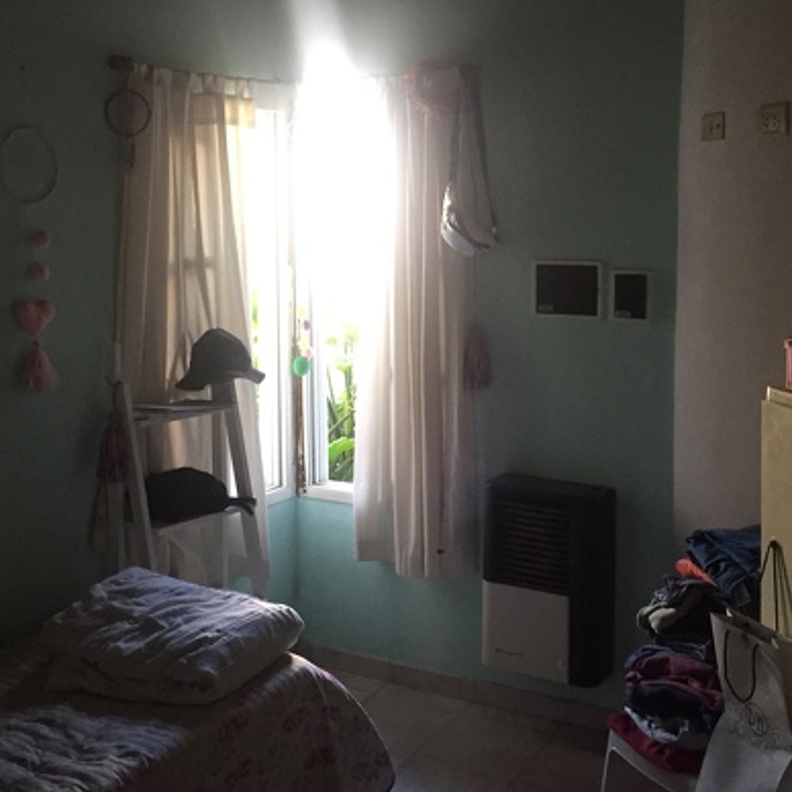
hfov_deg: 38.3
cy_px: 325
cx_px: 408
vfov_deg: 38.2
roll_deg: +0.0
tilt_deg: -6.0
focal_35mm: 44
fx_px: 1139
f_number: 2.2
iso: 200
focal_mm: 4.15
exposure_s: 1/33
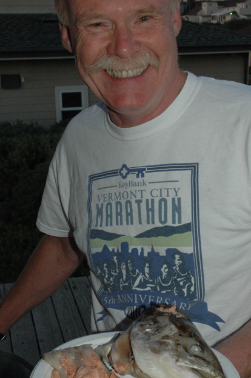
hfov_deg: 22.7
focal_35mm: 60
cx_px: 125
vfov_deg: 33.6
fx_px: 626
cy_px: 214
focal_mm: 31
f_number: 11
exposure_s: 1/60
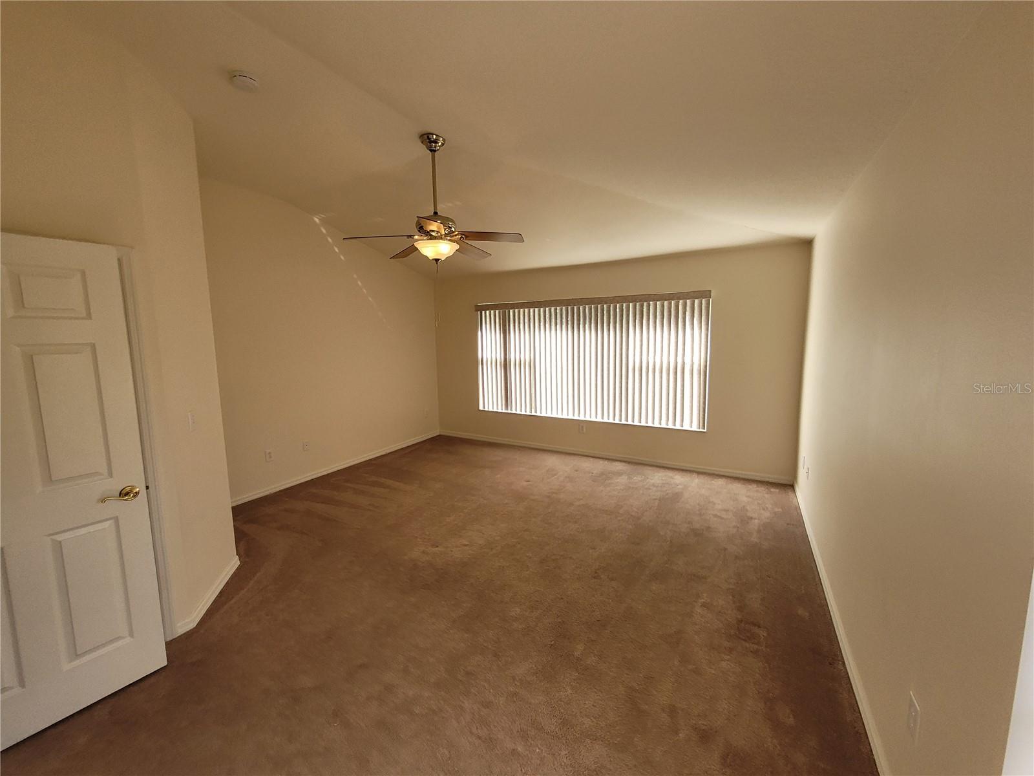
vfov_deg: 89.9
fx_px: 388
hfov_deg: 106.2
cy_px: 388
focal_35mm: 13
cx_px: 517
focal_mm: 1.74
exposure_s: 1/120
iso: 80
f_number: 2.2
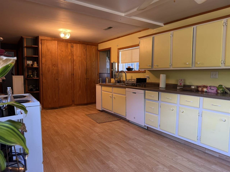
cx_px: 115
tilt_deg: -4.4
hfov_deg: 71.6
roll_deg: -0.4
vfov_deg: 56.8
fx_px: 159
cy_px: 86
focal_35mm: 24
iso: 200
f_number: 1.78
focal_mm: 6.76
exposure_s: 1/113
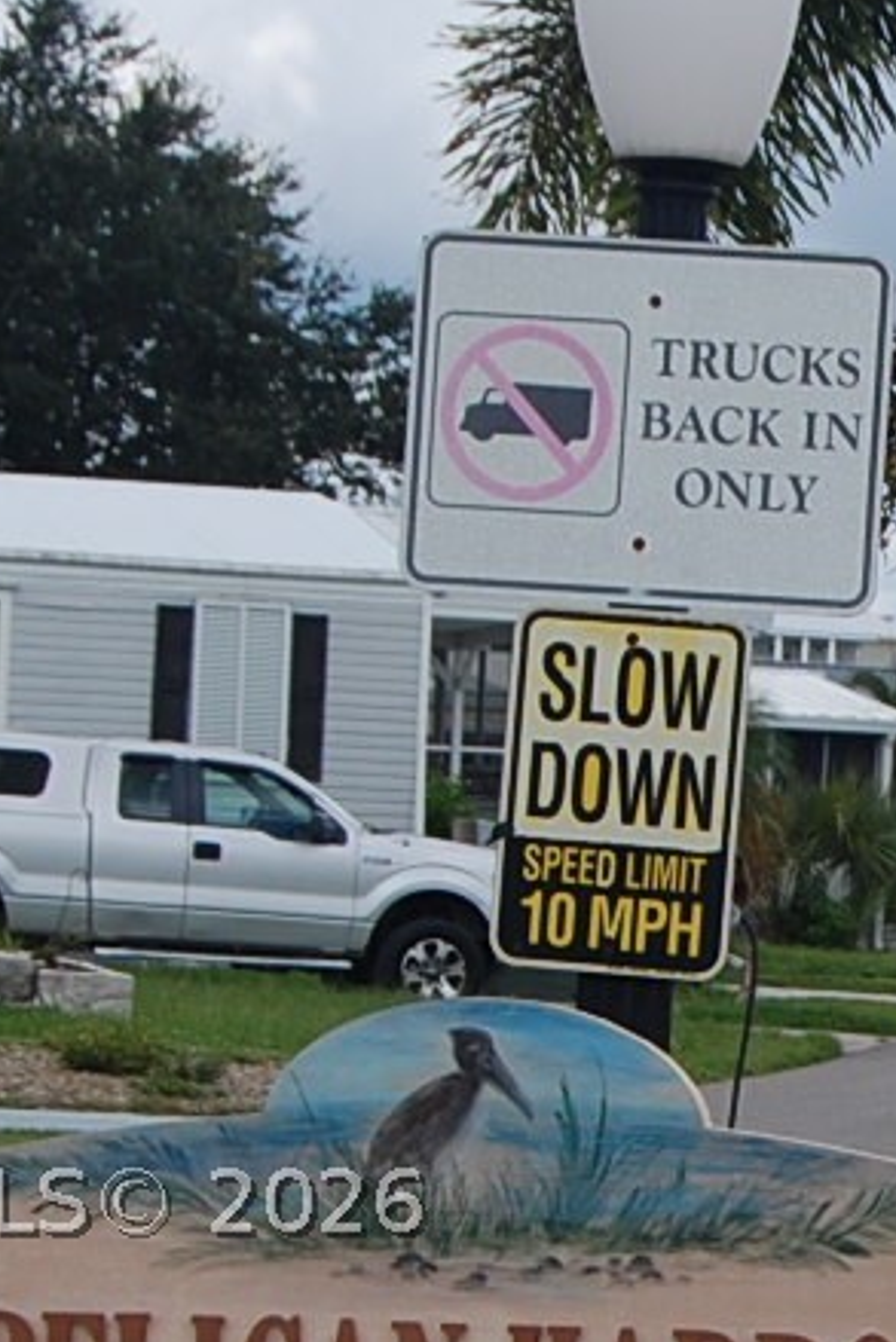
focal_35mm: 180
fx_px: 6703
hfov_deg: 7.5
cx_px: 1468
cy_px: 1201
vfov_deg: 11.4
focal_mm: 35
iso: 200
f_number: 8
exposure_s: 1/320
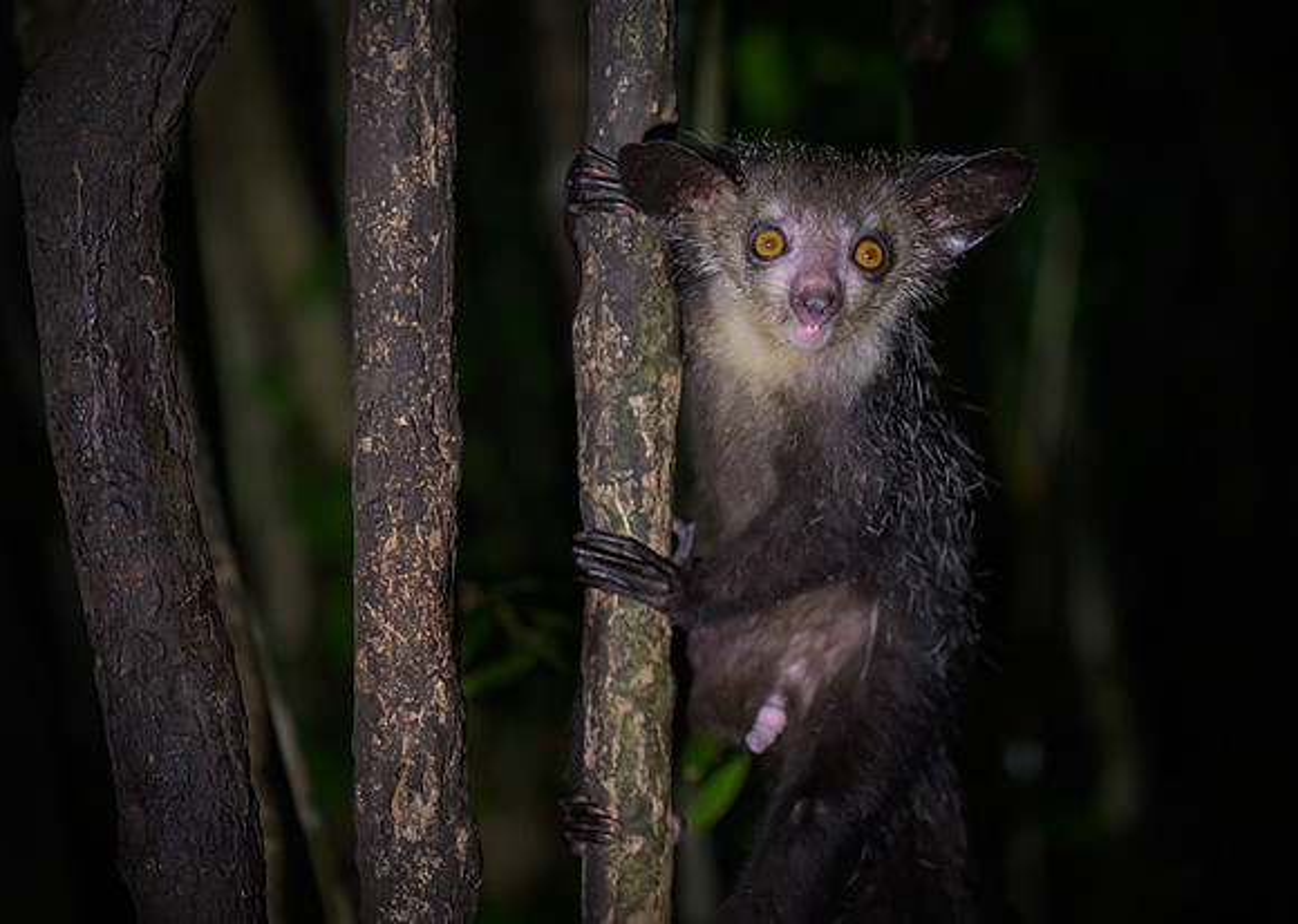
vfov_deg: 8.1
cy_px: 347
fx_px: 6547
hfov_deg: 11.3
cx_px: 826
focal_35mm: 178
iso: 5000
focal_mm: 135
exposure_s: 1/100
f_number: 2.8
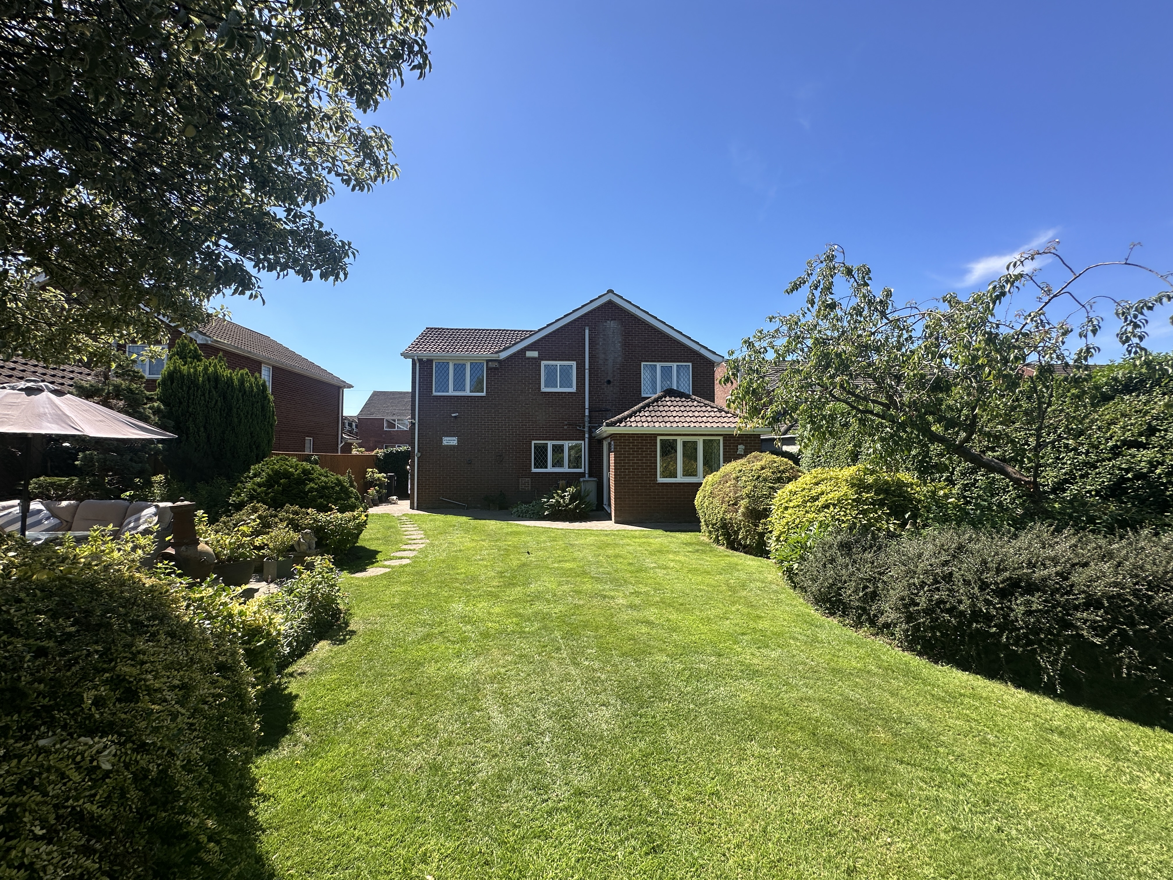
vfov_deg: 85.7
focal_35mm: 14
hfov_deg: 102.1
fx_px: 474
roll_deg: -0.3
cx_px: 586
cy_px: 440
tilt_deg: +2.5
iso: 40
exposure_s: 1/1233
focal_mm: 2.22
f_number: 2.2
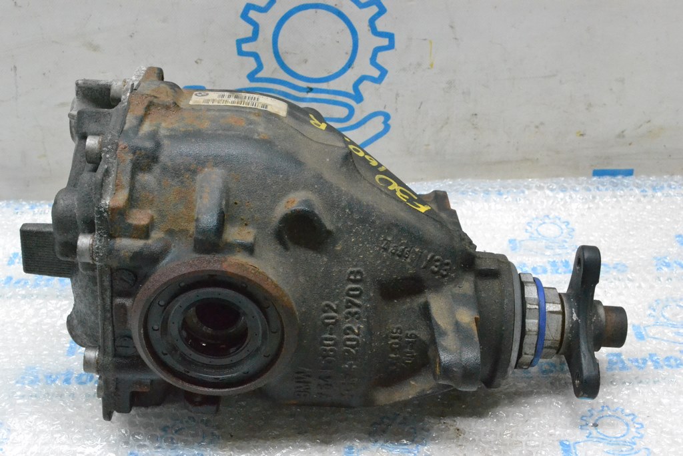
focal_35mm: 54
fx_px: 1025
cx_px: 342
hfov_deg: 36.9
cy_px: 228
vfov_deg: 25.1
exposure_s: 1/160
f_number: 9
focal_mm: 36
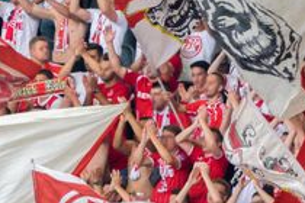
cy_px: 190
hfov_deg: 1.3
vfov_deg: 0.8
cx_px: -6
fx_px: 13809
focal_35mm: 1630
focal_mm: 220
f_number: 4
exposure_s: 1/400
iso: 800
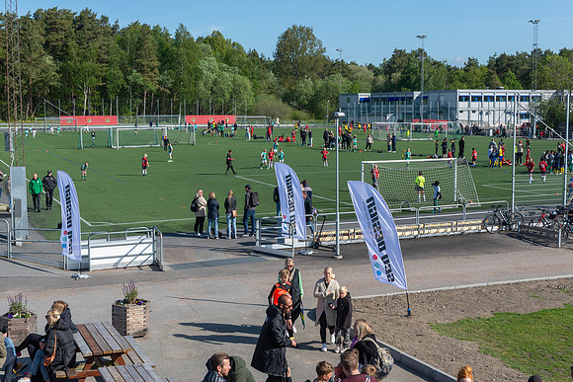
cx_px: 286
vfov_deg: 28.1
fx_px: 764
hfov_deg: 41.1
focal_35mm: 48
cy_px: 191
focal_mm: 48
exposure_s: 1/800
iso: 180
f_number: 5
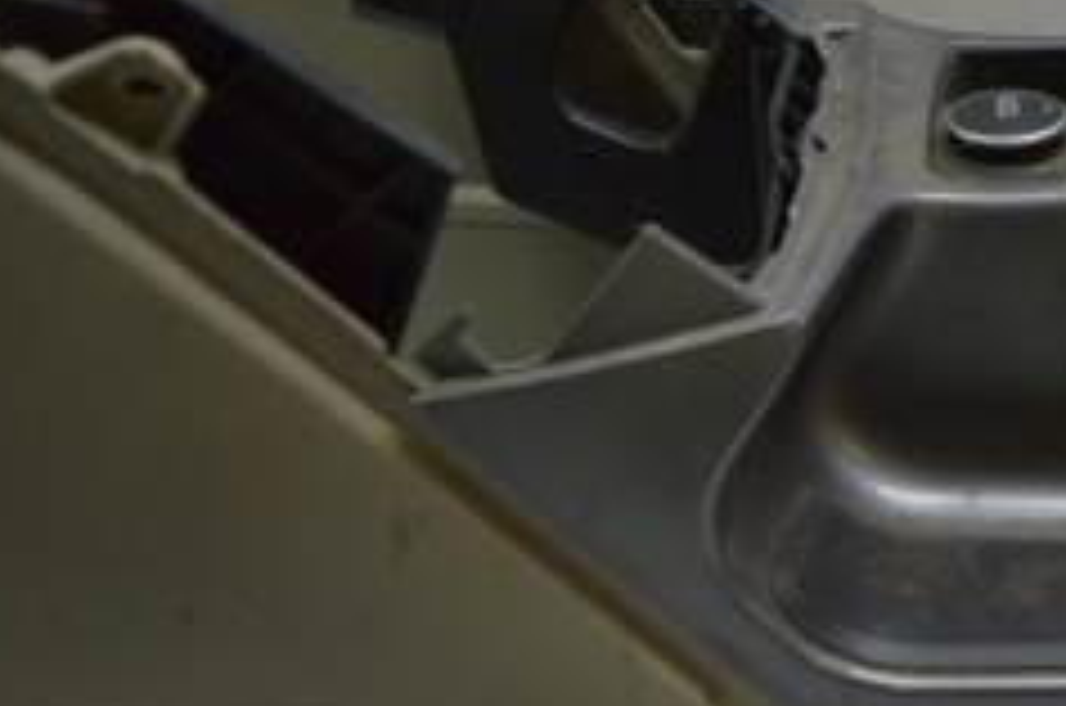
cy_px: 178
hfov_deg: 25.3
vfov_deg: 18.5
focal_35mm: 73
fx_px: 2157
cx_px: 1237
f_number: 3.5
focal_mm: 18
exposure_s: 1/100
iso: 400
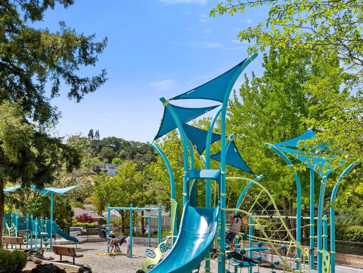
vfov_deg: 36.0
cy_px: 144
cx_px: 187
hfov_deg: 46.8
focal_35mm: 40
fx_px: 419
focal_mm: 22
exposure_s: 1/1000
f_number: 9
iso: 400
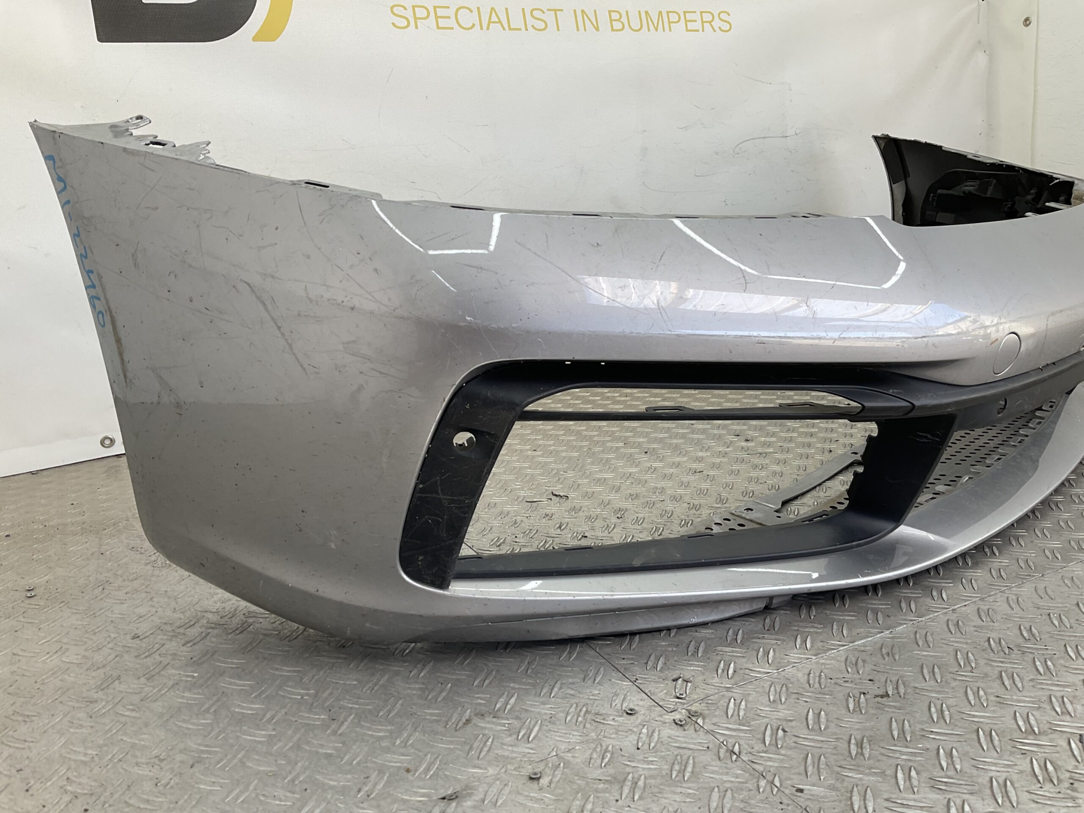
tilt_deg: -13.1
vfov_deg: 48.2
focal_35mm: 29
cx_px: 542
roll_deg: +2.0
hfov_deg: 61.7
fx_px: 908
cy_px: 406
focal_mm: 3
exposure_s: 1/122
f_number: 1.8
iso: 16
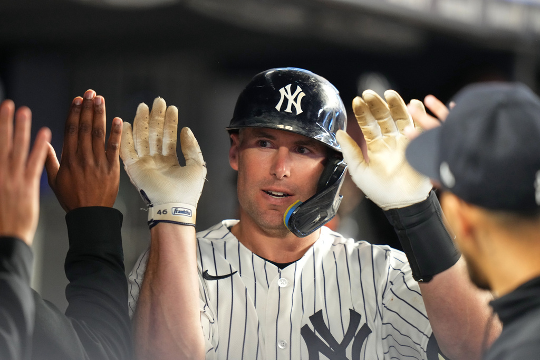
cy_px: 180
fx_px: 5998
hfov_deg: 5.2
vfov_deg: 3.4
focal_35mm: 400
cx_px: 270
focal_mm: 400
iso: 5000
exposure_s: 1/800
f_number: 2.8
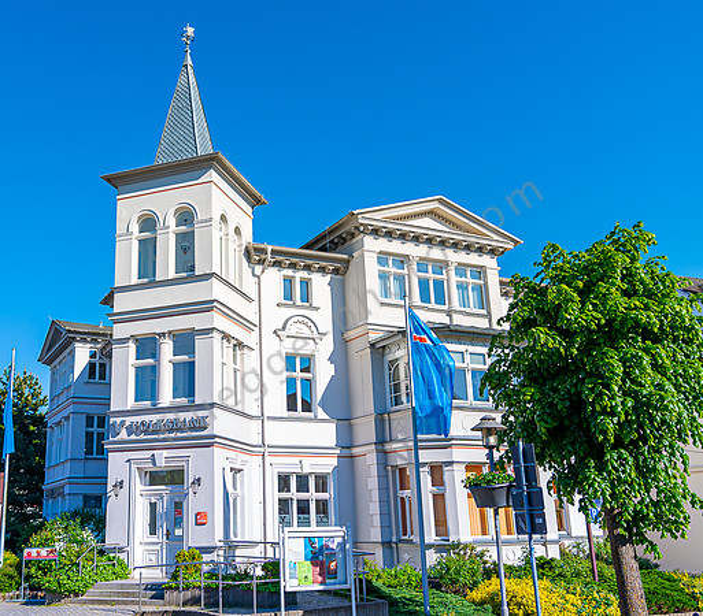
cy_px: 308
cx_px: 240
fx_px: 771
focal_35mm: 36
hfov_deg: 48.3
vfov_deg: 43.6
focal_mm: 20
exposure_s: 1/1250
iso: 100
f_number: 2.8
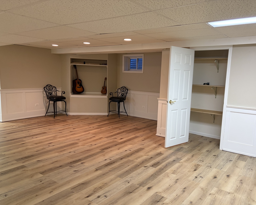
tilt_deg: -7.8
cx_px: 140
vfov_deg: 51.5
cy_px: 106
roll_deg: -1.8
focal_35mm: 28
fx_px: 212
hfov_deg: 62.1
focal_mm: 5.96
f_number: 1.6
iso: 200
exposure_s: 1/60
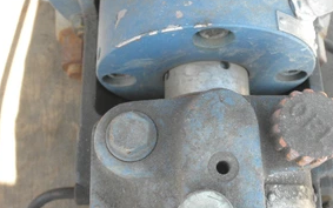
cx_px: 200
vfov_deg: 30.5
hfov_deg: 46.9
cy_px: 93
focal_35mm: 42
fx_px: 381
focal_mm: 5
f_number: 3
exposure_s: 1/30
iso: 64
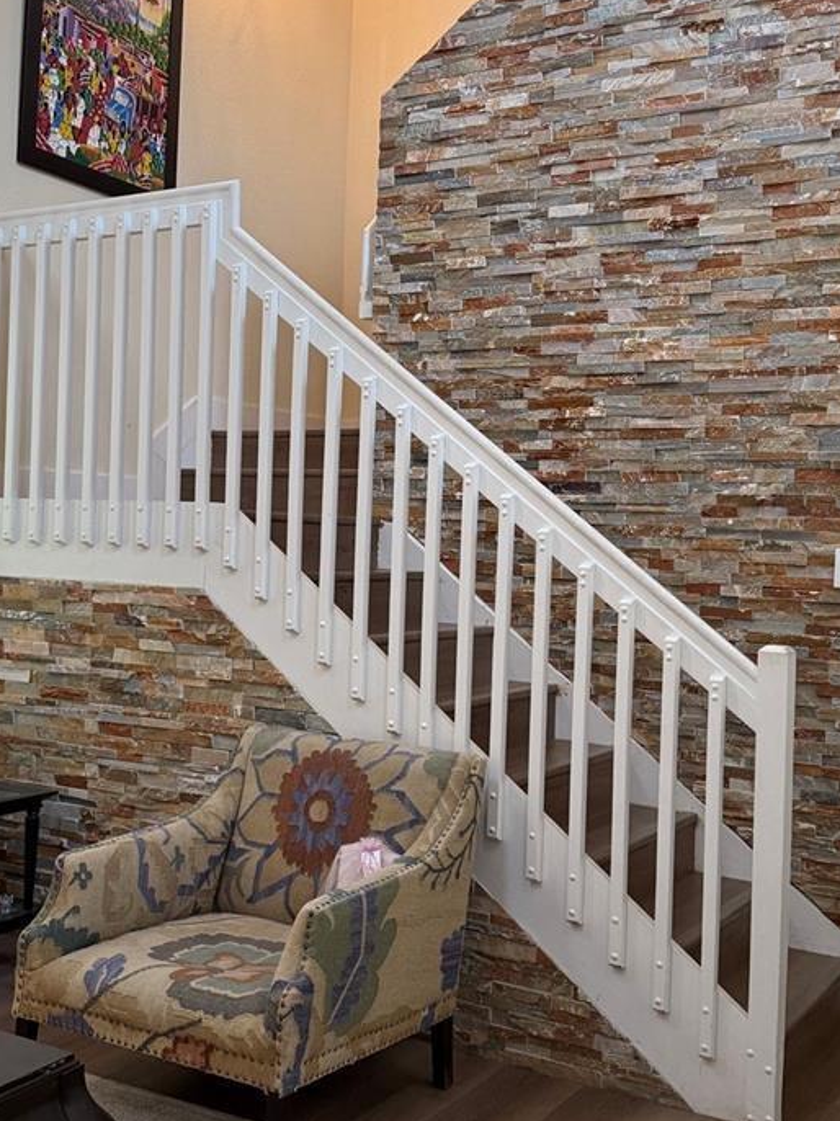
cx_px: 337
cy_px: 539
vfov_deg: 44.8
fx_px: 1360
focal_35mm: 42
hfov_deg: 34.2
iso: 250
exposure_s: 1/60
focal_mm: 6.76
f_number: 1.78
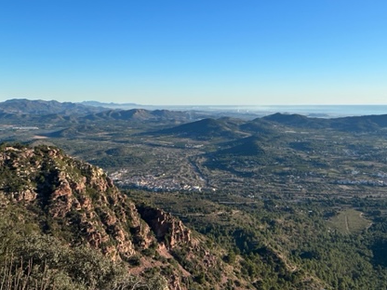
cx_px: 234
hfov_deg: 46.5
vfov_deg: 35.7
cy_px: 100
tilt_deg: -0.7
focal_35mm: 40
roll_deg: +0.5
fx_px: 447
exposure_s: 1/3460
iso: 50
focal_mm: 5.7
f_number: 1.5
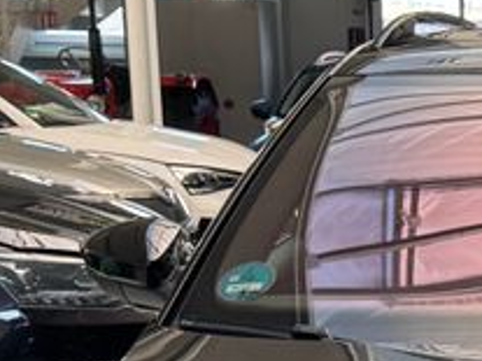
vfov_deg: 11.9
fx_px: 1656
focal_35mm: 119
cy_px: 524
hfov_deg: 15.6
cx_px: 668
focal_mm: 6.76
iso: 200
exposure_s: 1/121
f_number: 1.78
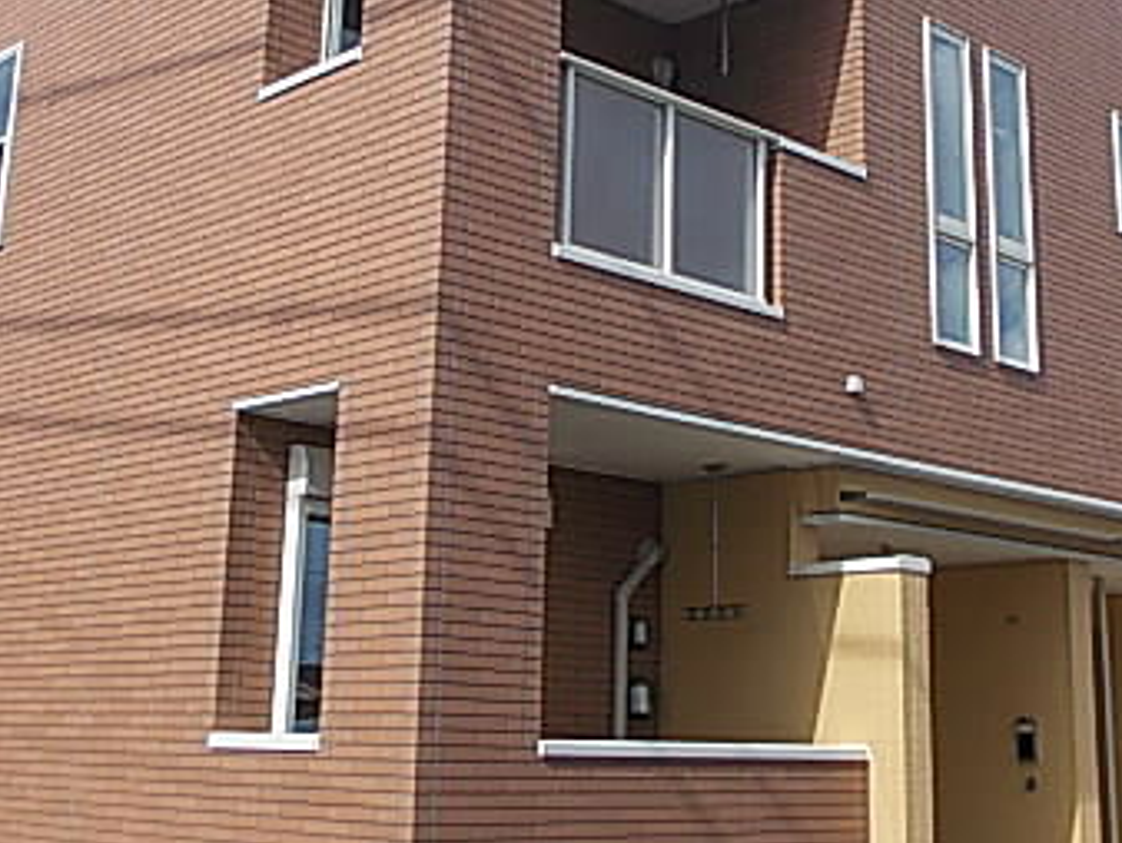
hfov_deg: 36.1
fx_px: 1719
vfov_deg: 27.4
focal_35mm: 53
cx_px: 627
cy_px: 289
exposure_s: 1/400
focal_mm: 4
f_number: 5.4
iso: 80
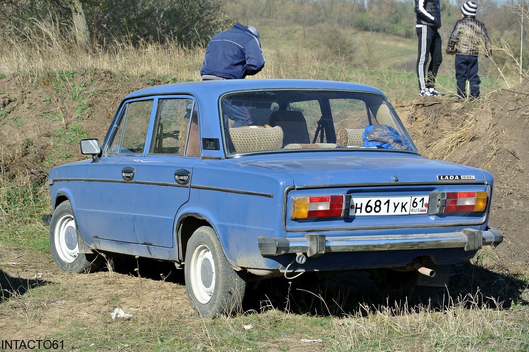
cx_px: 264
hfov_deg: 19.8
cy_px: 176
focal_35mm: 103
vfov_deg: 13.3
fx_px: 1513
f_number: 4.5
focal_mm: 38.5
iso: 100
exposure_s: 1/640
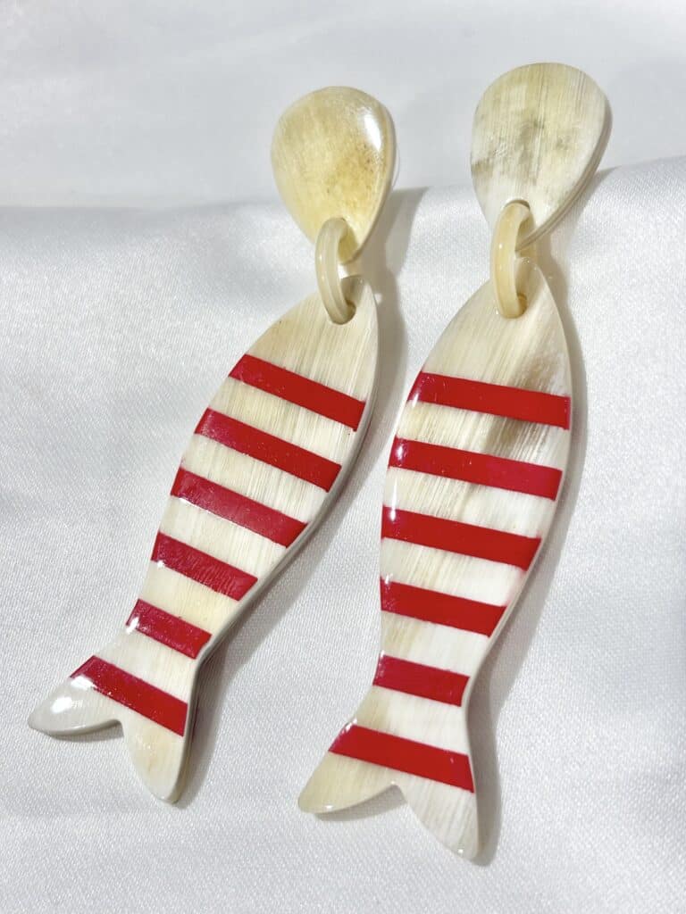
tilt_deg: -48.2
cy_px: 457
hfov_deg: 28.0
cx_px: 343
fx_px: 1374
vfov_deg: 36.8
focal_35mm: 52
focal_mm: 5.96
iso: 32
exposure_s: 1/288
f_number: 1.6
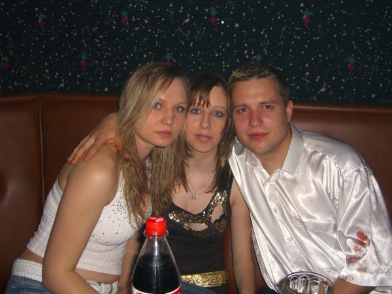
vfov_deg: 37.7
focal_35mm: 38
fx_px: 430
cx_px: 196
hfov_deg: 49.0
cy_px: 147
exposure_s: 1/60
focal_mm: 7.9
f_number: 2.8
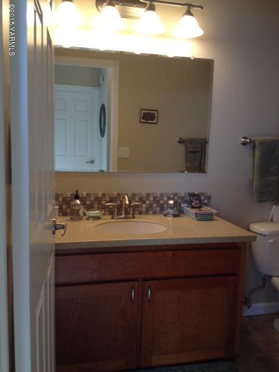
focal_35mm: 35
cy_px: 186
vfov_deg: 52.6
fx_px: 376
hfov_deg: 40.7
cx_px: 140
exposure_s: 1/30
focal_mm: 4.28
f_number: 2.4
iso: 50
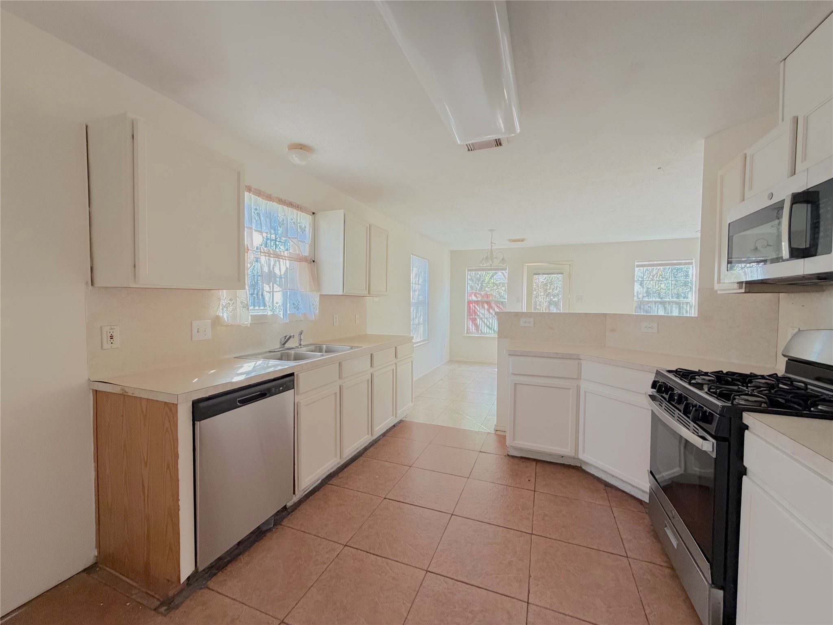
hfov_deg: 102.1
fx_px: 337
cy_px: 312
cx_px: 416
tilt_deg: -1.4
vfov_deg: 85.7
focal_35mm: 14
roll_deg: -0.2
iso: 320
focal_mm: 2.22
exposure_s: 1/94
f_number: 2.2
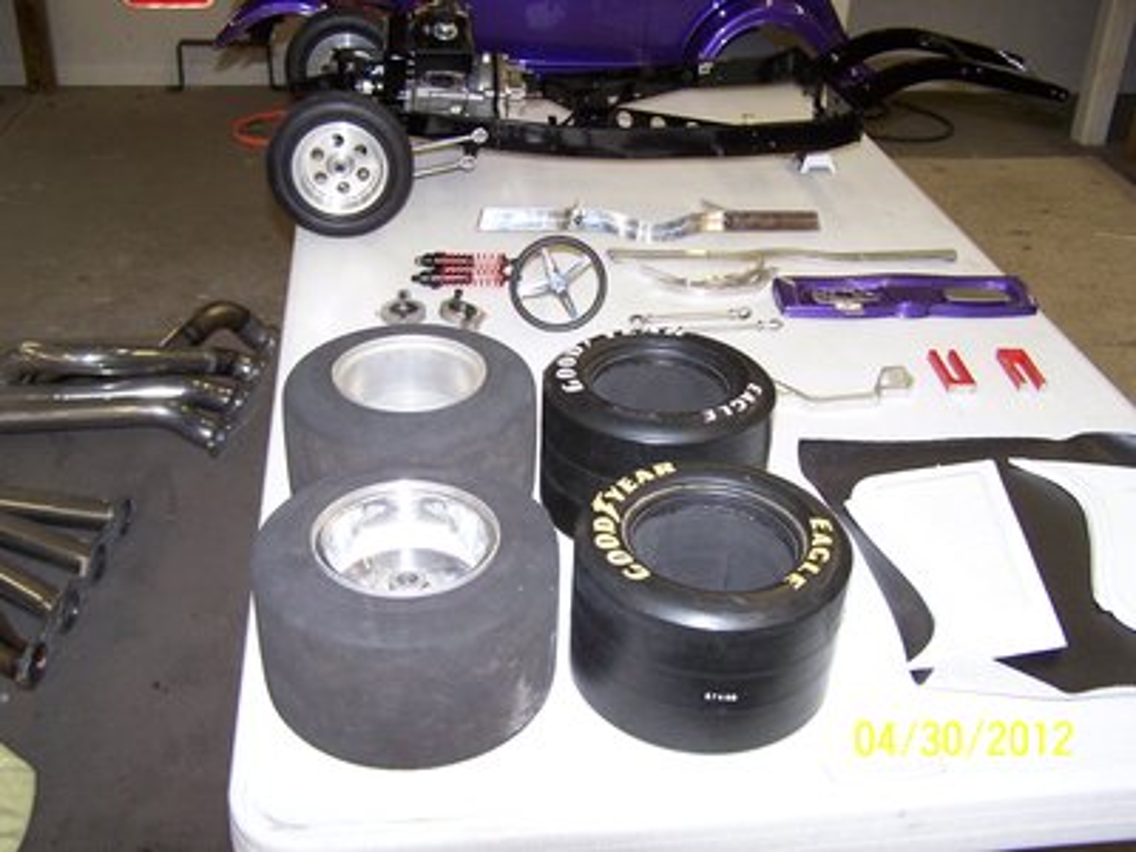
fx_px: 1247
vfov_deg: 37.7
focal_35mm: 38
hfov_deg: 49.0
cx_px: 568
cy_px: 426
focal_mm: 6.3
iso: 140
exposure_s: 1/60
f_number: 2.8
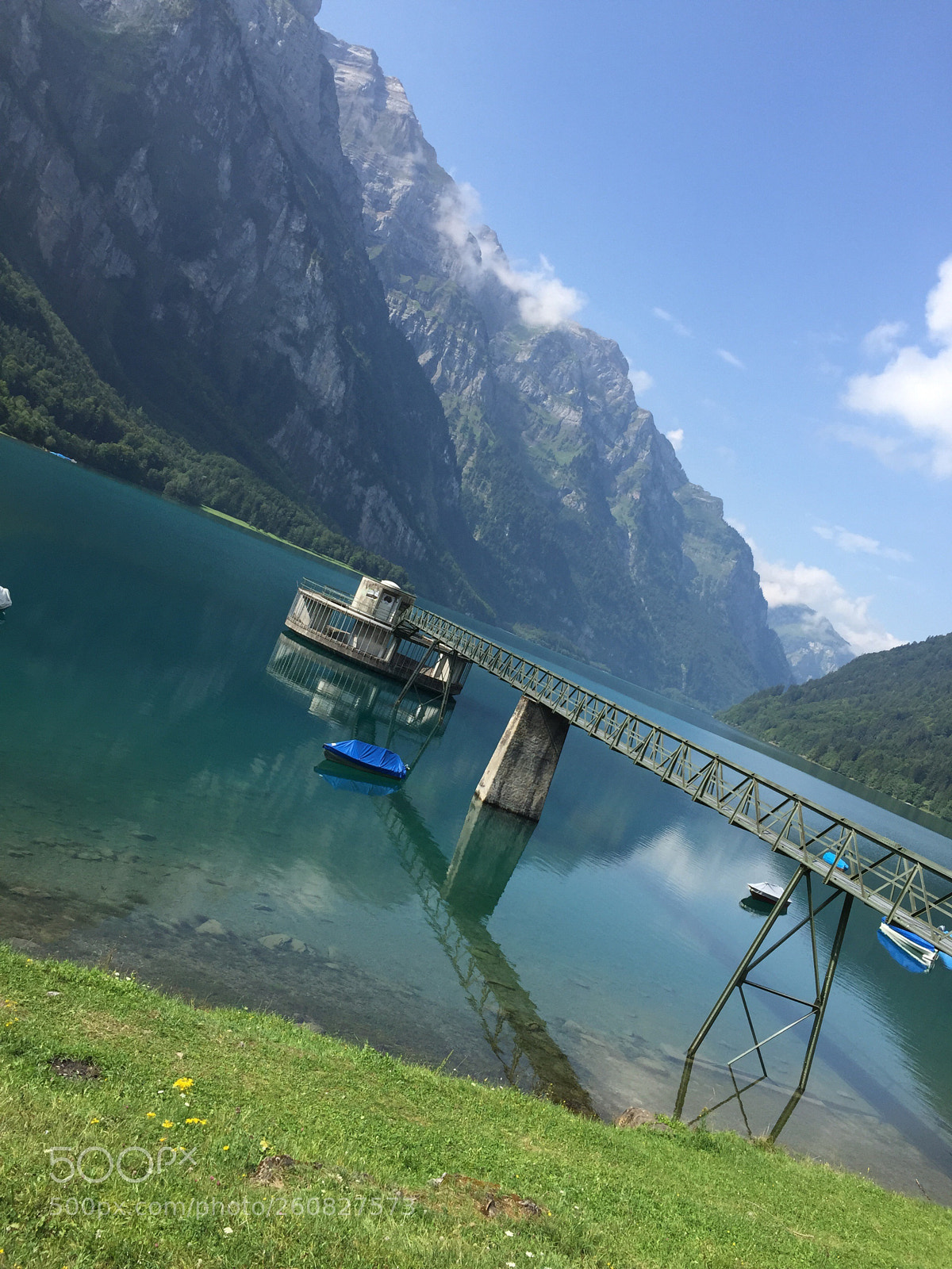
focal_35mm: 29
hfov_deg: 48.2
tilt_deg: -1.1
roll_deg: -21.9
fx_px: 1063
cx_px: 476
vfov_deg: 61.7
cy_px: 634
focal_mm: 4.15
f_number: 2.2
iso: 32
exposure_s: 1/1582
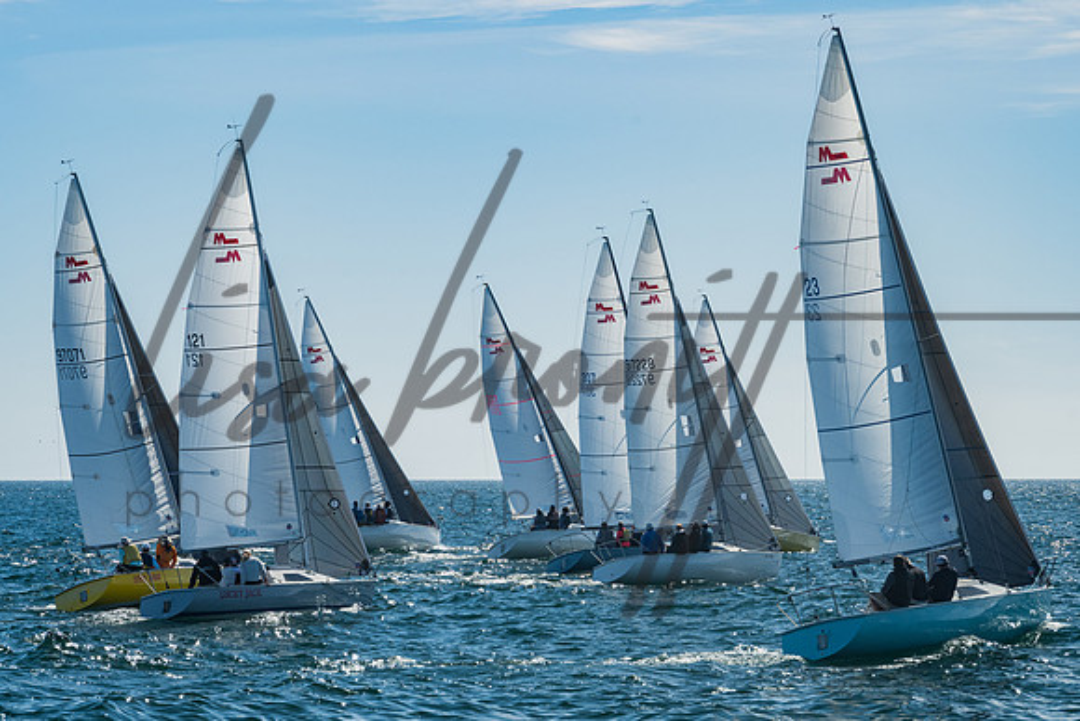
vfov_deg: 8.3
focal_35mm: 165
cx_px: 550
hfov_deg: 12.5
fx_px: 4950
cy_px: 387
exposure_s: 1/500
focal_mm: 130
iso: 400
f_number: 10
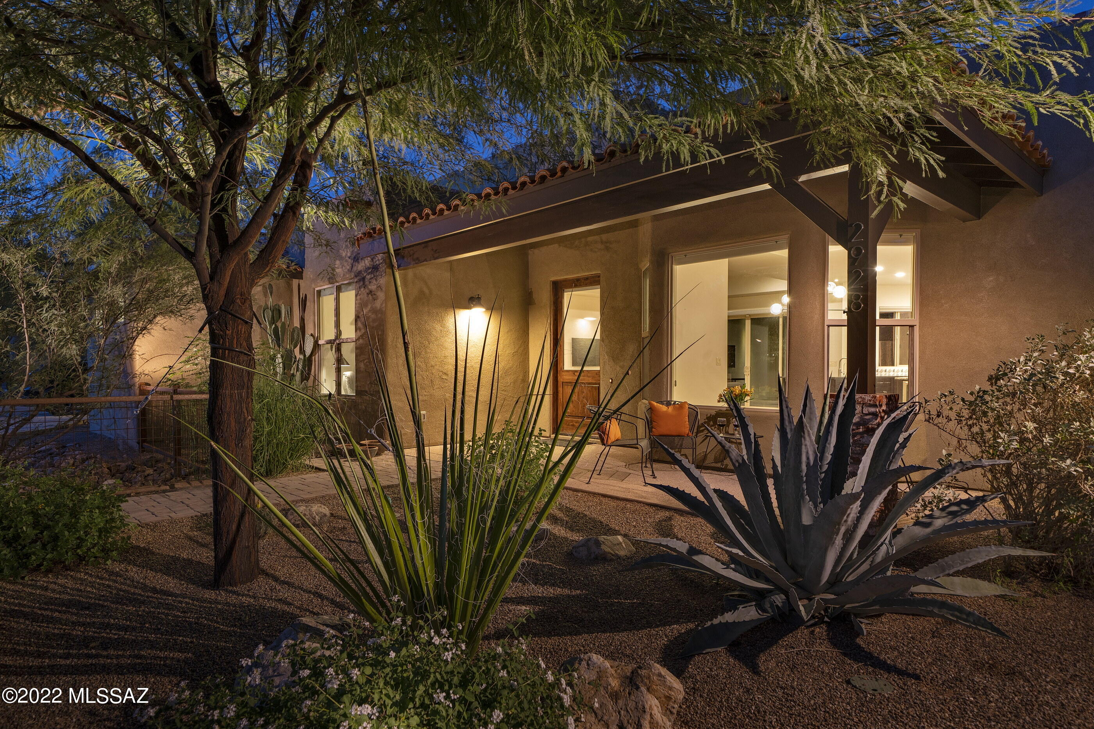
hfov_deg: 84.0
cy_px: 364
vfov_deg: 61.9
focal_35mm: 20
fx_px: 608
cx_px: 547
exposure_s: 4
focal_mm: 20
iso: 200
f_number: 5.6
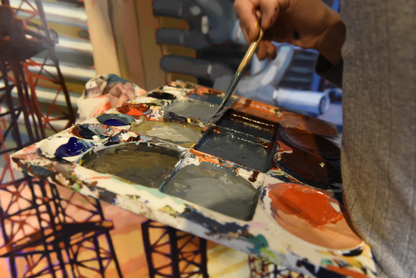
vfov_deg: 42.4
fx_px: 358
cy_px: 139
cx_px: 208
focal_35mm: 31
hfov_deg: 60.3
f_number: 6.3
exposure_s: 1/60
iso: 3200
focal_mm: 31
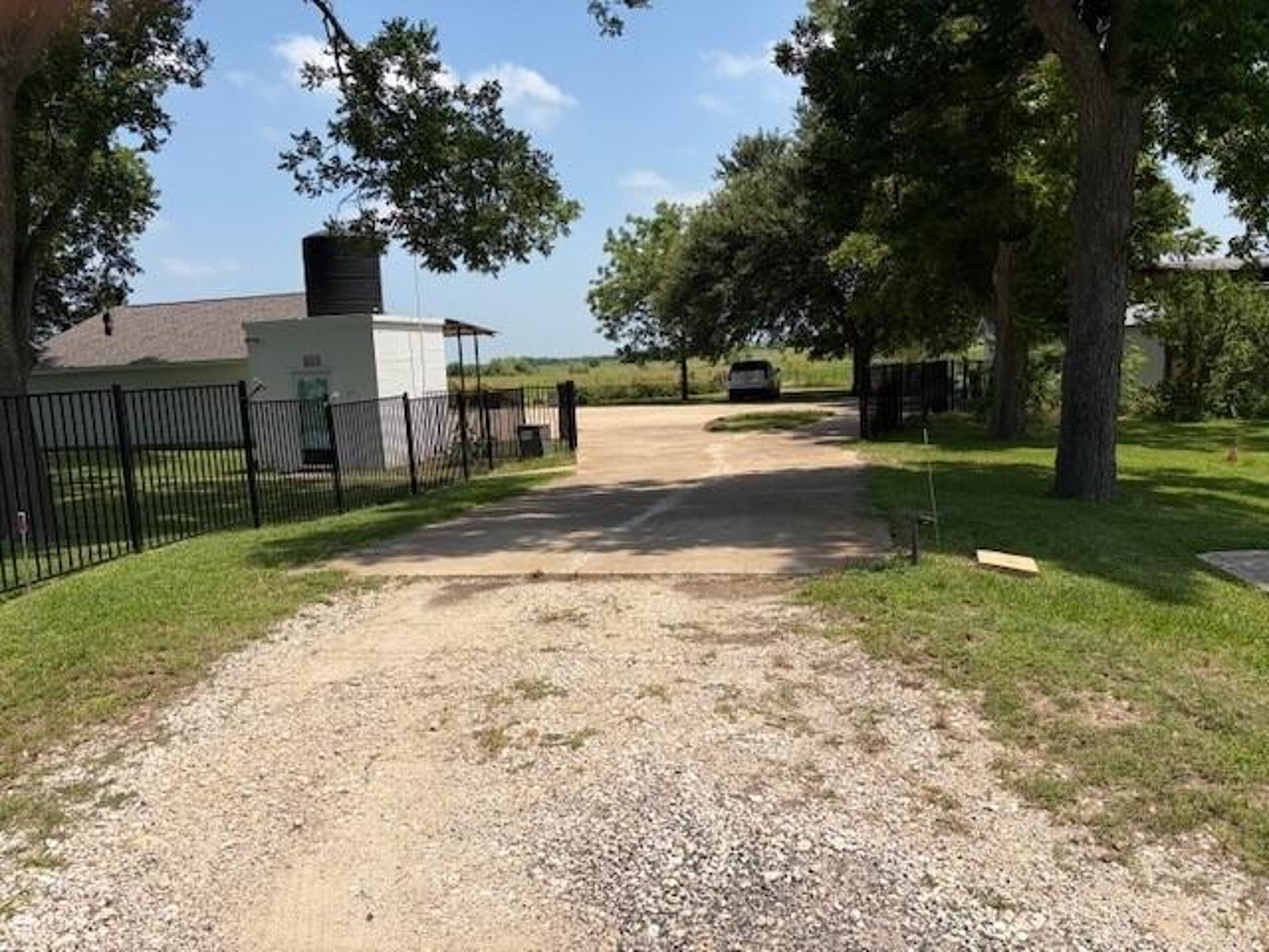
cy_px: 476
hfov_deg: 67.3
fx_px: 953
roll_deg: +4.0
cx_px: 634
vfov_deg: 53.1
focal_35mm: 26
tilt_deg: -6.4
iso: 64
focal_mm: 5.96
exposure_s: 1/6329
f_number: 1.6
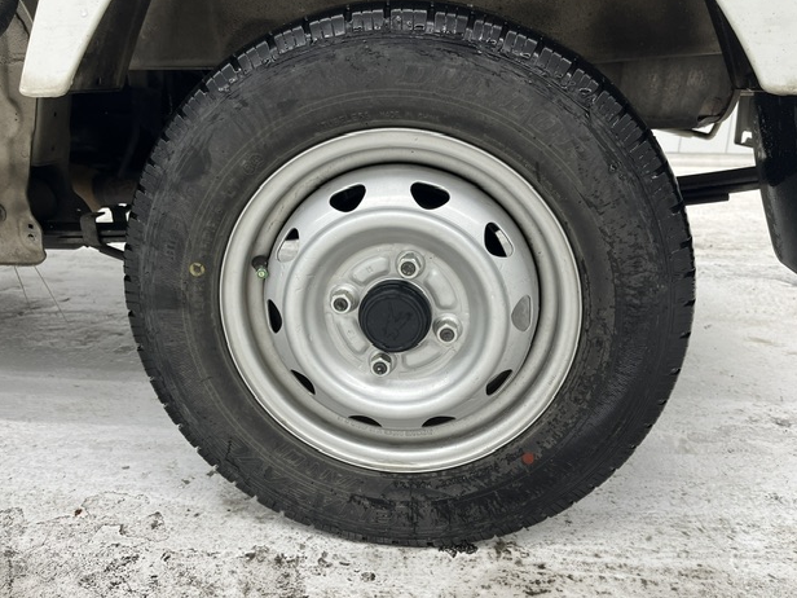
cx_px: 388
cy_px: 293
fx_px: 622
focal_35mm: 27
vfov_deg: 51.4
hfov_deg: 65.3
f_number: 1.6
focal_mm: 5.1
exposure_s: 1/100
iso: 100
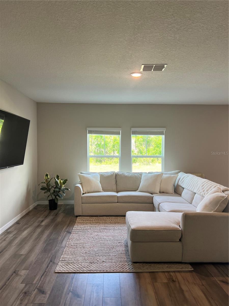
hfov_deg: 53.1
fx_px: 229
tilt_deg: -2.7
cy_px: 153
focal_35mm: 26
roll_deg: -0.1
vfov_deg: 67.3
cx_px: 114
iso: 64
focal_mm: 5.7
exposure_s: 1/60
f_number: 1.5
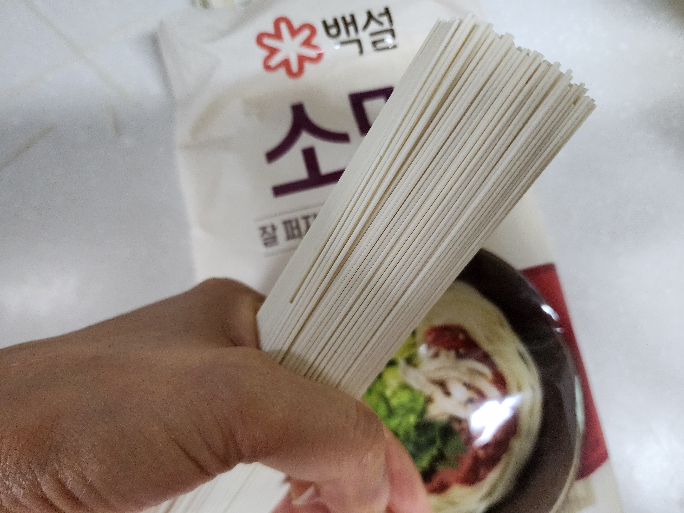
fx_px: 454
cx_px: 342
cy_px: 256
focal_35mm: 23
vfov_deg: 58.9
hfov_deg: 73.9
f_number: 1.8
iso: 500
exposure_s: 1/120
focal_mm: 6.4
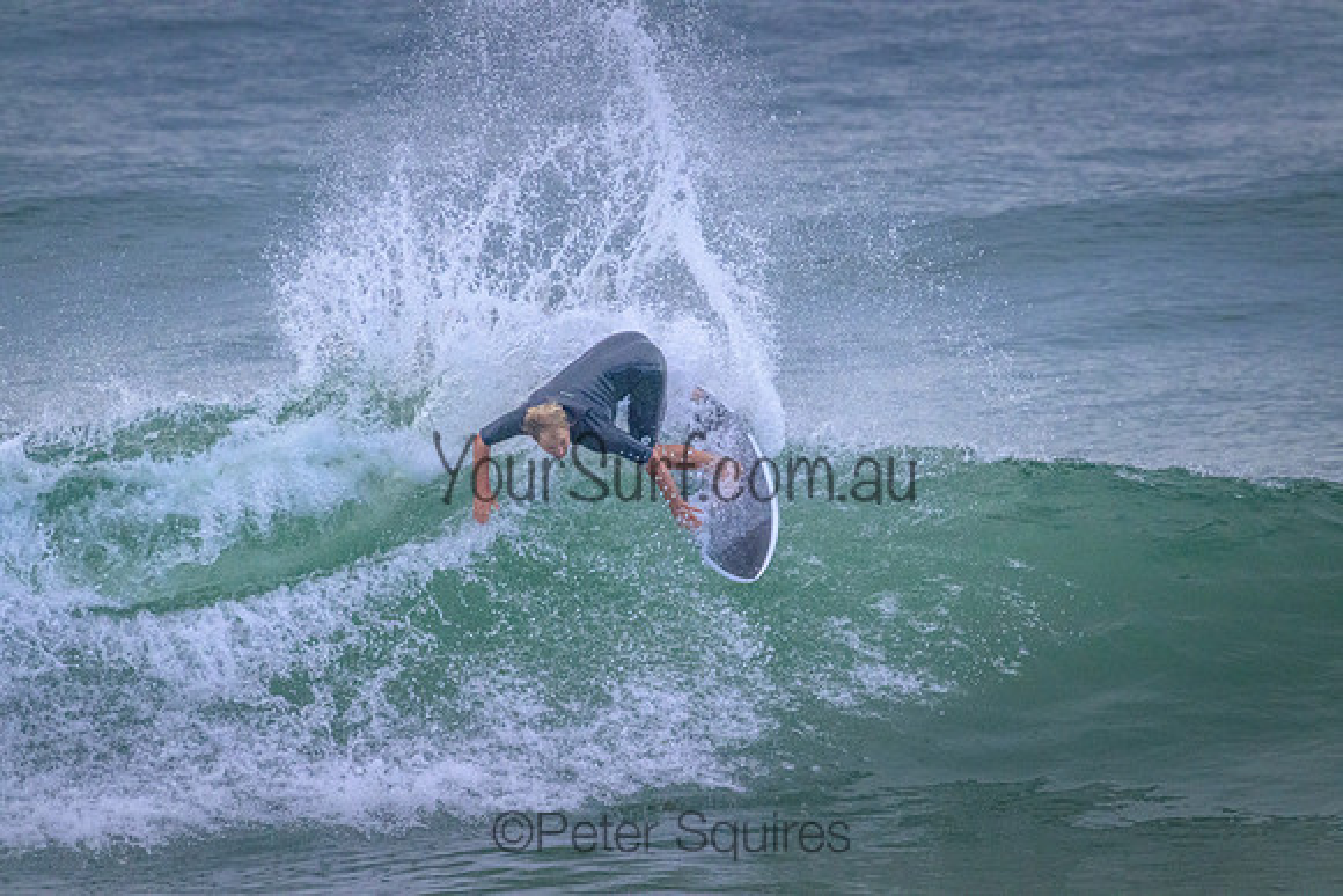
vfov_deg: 1.7
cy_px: 448
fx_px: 29850
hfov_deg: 2.6
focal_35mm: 800
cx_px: 672
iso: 6400
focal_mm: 800
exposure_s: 1/2000
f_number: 11
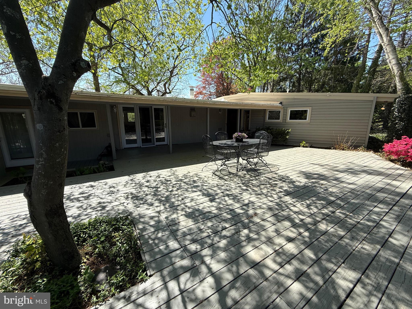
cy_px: 154
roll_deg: -0.3
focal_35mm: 14
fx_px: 167
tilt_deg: -12.2
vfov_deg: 85.7
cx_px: 206
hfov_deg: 102.1
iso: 50
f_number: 2.2
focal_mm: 2.22
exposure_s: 1/1033
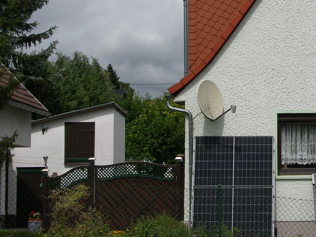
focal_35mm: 138
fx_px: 1260
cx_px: 305
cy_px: 48
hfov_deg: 14.1
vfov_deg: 10.7
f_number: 5.7
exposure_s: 1/377
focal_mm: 15.7
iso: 50
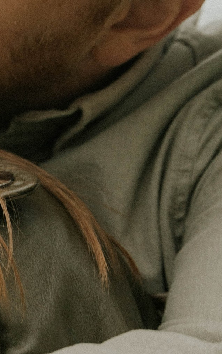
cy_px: 139
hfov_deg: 7.8
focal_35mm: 163
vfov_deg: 12.8
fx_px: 1578
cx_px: -180
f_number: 4
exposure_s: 1/80
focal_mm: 40
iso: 250
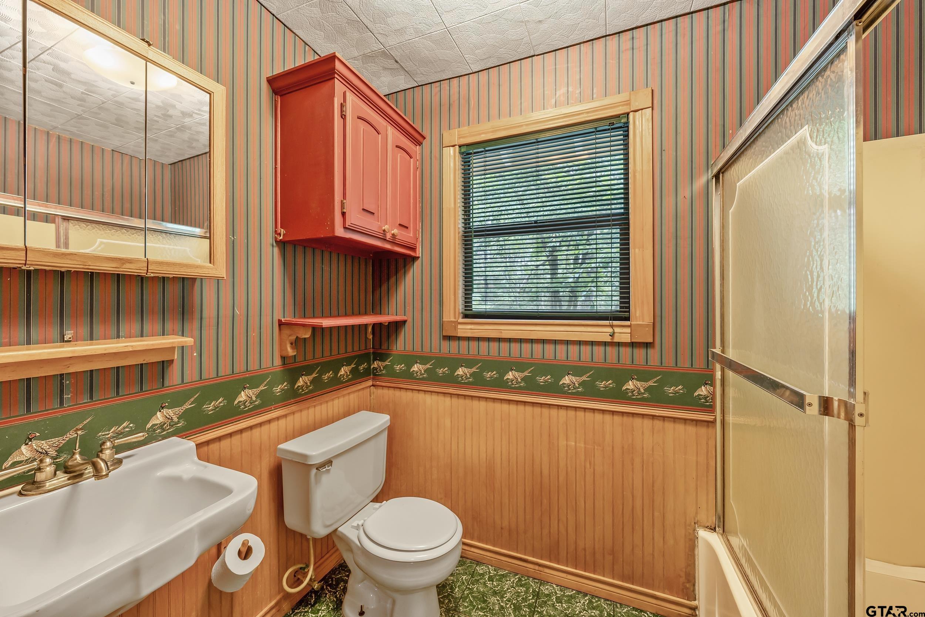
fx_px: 360
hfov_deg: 104.3
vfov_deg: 81.2
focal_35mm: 14
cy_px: 308
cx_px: 462
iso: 800
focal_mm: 14
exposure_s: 1/3
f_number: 8
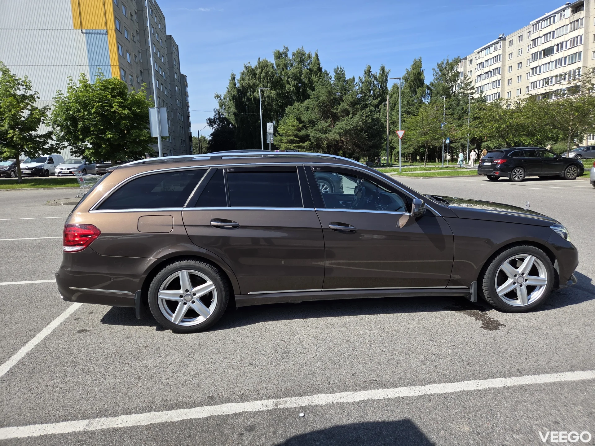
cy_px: 223
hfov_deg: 73.9
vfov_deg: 58.9
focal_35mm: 23
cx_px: 298
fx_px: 395
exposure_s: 1/3667
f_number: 1.8
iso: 80
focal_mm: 5.4
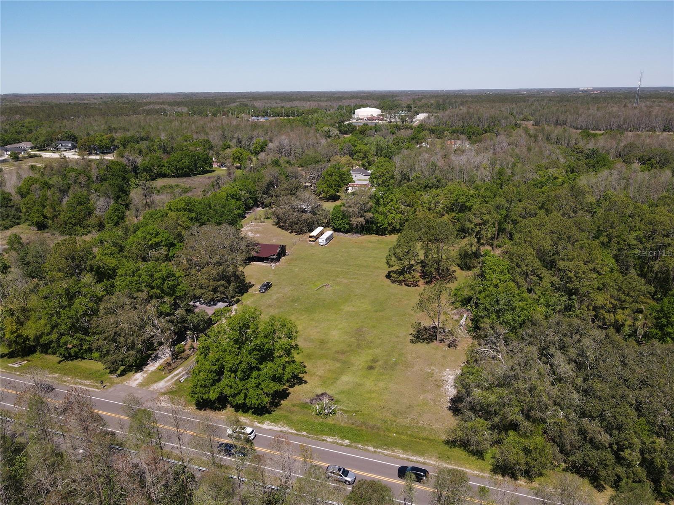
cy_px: 252
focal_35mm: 24
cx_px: 337
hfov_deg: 71.6
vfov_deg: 56.8
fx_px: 467
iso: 110
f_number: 2.8
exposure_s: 1/725
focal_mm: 4.5
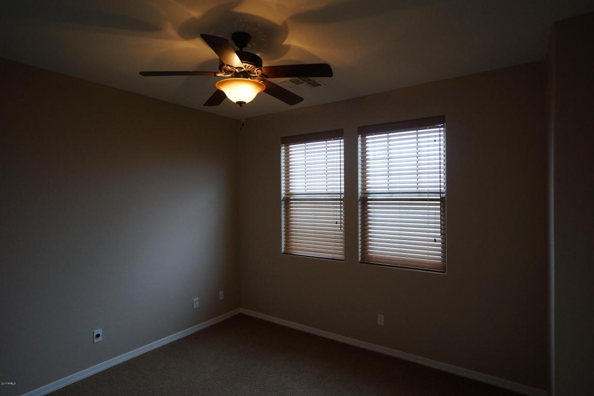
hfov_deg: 86.9
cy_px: 198
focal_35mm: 19
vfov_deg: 64.6
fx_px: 314
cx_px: 297
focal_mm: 19
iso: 1600
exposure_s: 1/160
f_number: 4
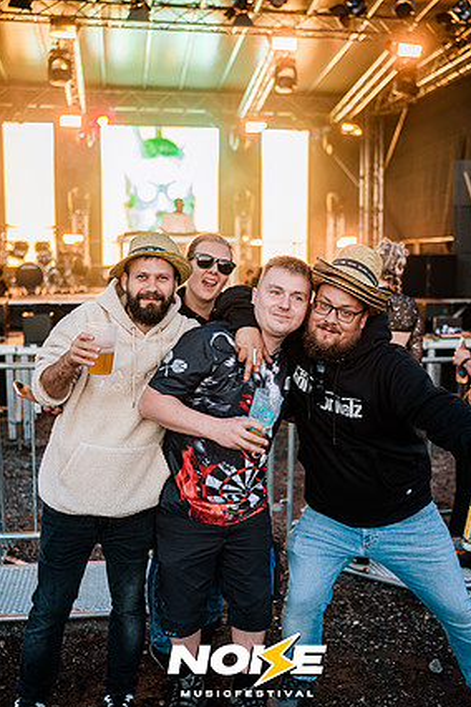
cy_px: 357
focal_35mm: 37
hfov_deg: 35.9
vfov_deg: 51.9
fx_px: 726
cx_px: 247
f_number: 2
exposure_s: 1/160
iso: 250
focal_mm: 35
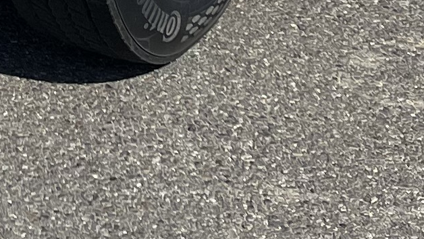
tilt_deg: -8.0
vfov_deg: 6.1
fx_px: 2046
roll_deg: -0.7
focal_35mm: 182
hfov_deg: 11.4
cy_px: -531
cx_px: -186
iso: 32
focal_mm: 4.2
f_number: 1.6
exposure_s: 1/5814
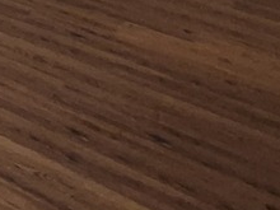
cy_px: -251
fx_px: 688
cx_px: -281
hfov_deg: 17.0
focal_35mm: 85
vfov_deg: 13.8
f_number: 2.2
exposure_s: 1/60
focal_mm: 1.74
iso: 500
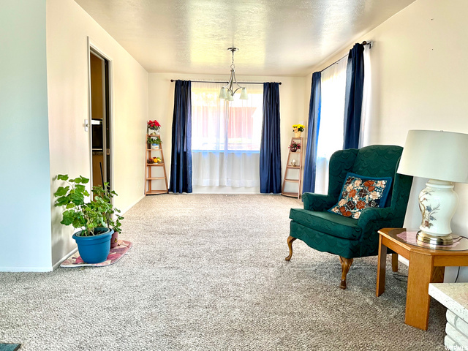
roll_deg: -2.1
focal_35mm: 26
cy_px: 176
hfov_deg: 67.3
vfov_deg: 53.1
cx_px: 234
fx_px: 352
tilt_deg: -6.2
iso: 125
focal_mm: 5.1
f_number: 1.6
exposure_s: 1/65
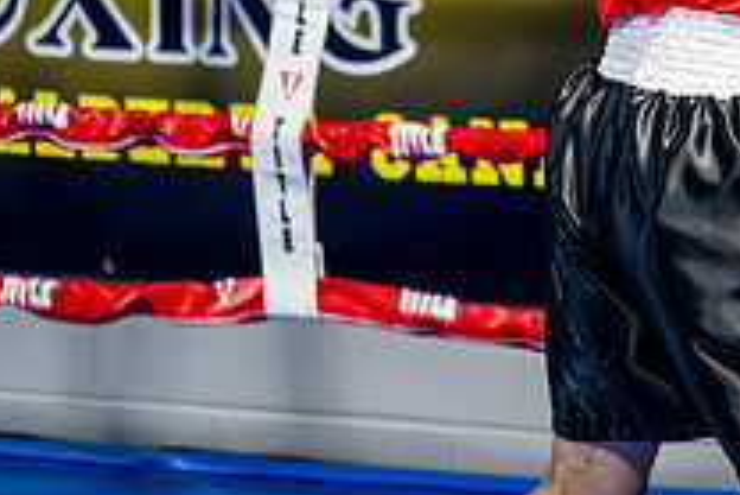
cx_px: 1014
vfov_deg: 7.2
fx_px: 3908
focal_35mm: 190
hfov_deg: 10.5
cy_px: -9
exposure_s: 1/800
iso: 4000
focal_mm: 68
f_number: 2
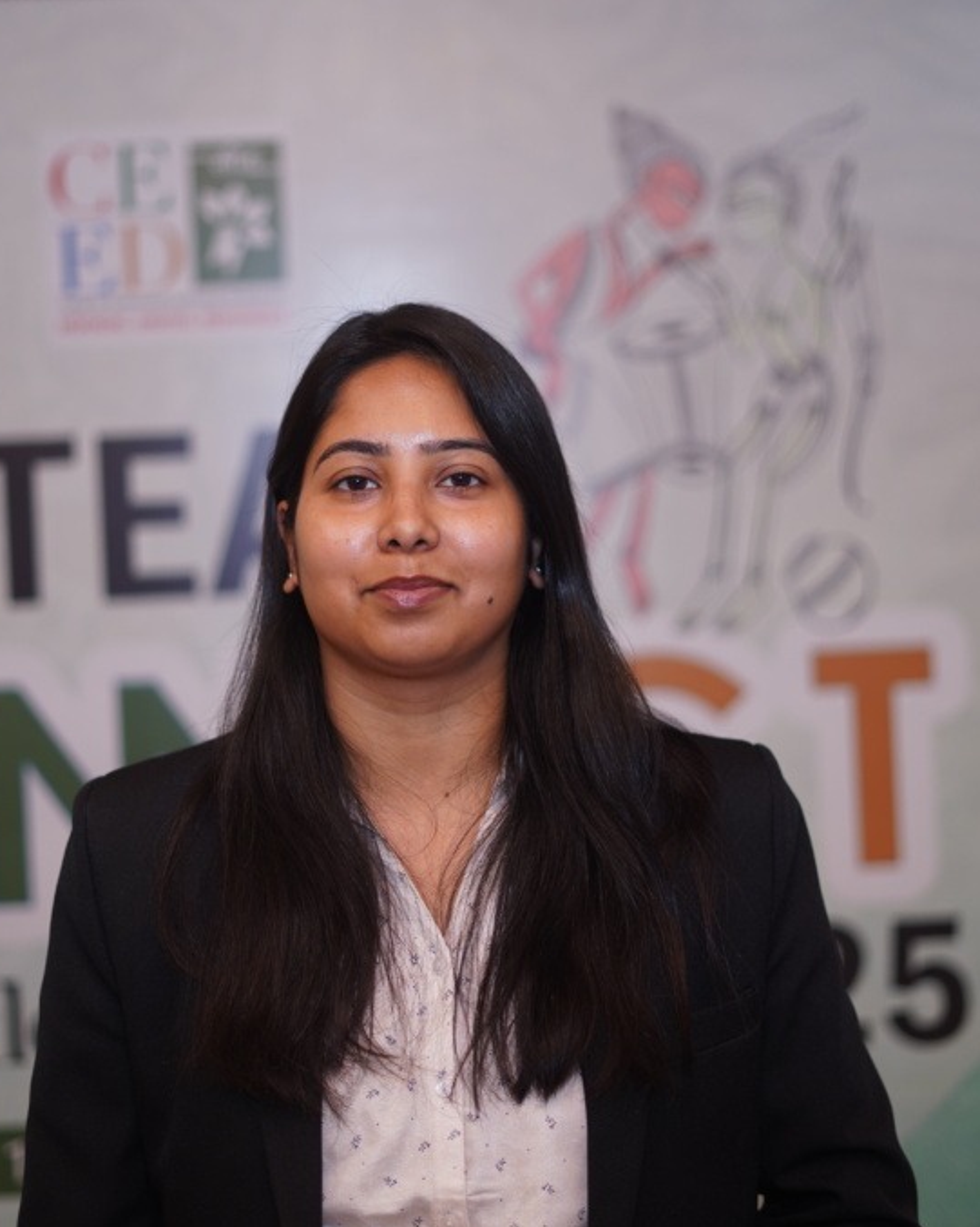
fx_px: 2576
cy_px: 617
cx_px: 437
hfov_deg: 21.5
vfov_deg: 26.8
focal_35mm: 71
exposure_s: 1/125
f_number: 1.8
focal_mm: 50
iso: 250
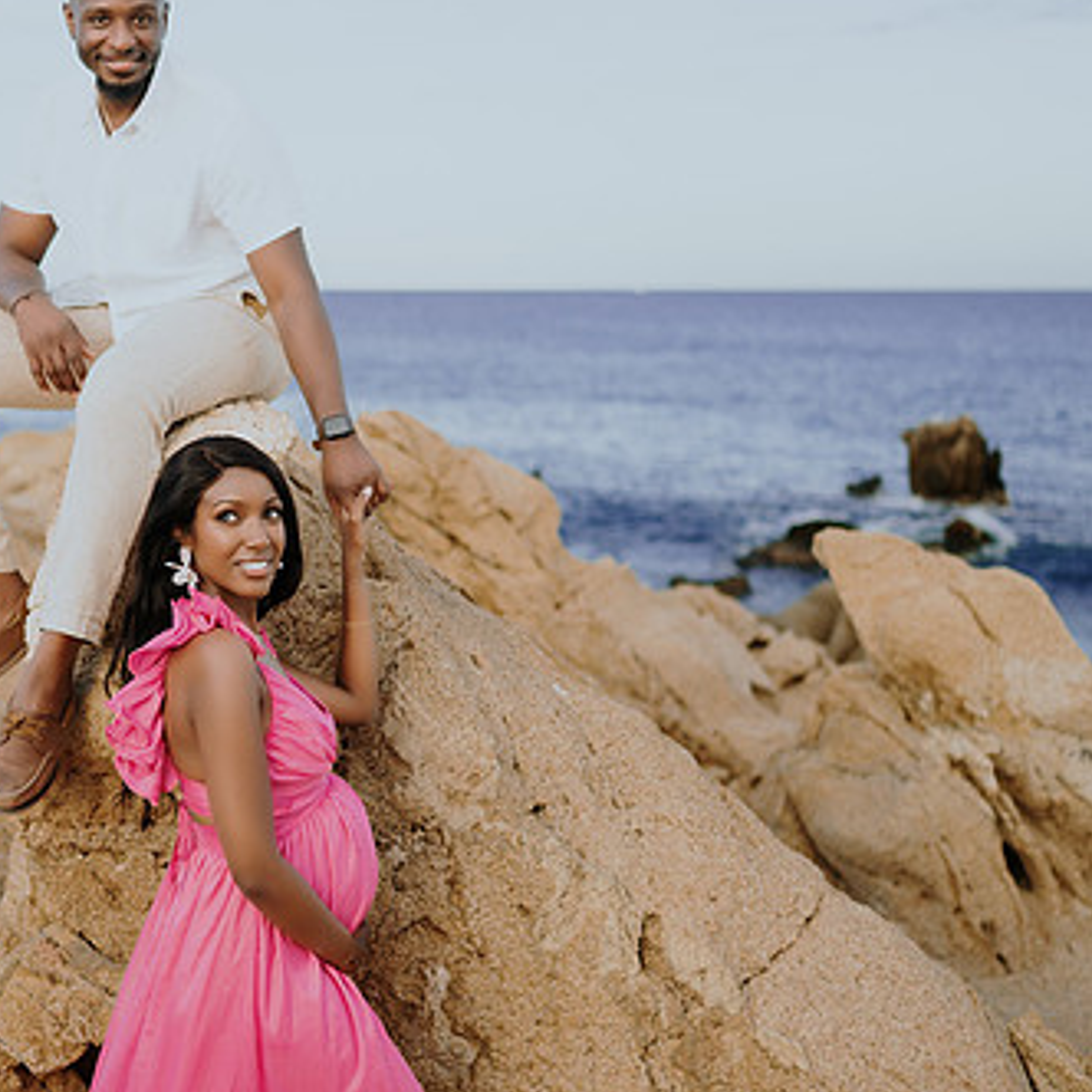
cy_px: 440
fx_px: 2034
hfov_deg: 29.4
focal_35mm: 57
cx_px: 231
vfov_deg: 30.0
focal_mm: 35
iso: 100
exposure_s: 1/1250
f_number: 1.8
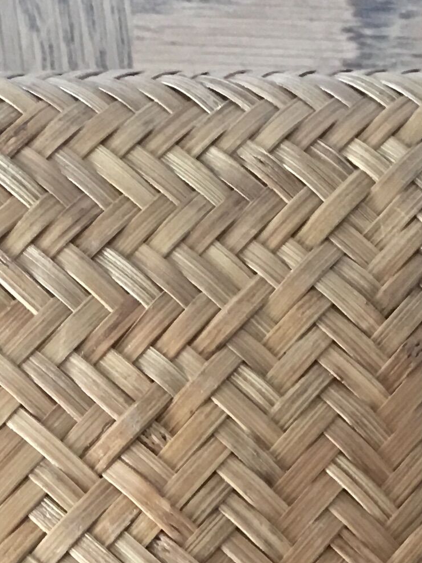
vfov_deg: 14.9
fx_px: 1935
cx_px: 104
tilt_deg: -84.9
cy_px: 935
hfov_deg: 12.4
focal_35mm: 119
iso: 80
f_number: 2.2
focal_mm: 4.15
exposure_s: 1/17
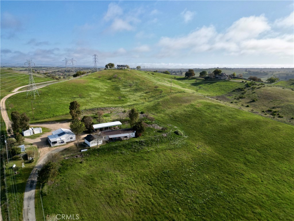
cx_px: 147
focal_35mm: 24
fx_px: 204
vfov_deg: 56.8
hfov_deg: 71.6
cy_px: 110
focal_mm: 6.72
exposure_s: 1/3200
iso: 120
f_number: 1.7
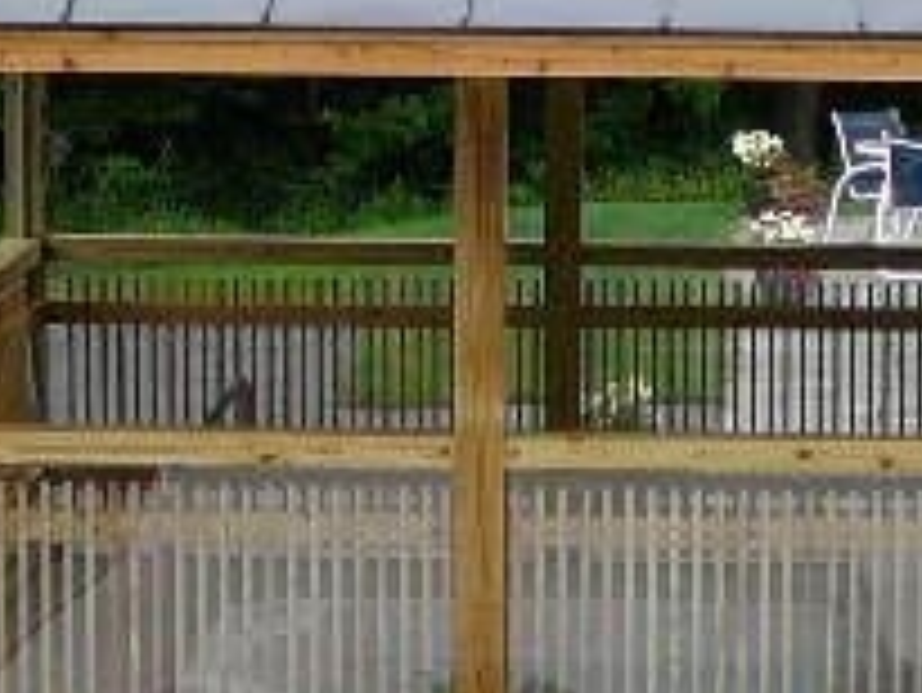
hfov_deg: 10.7
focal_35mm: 184
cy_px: 418
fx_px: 4904
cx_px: 864
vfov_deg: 8.1
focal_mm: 7
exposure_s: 1/400
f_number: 3.3
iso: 80
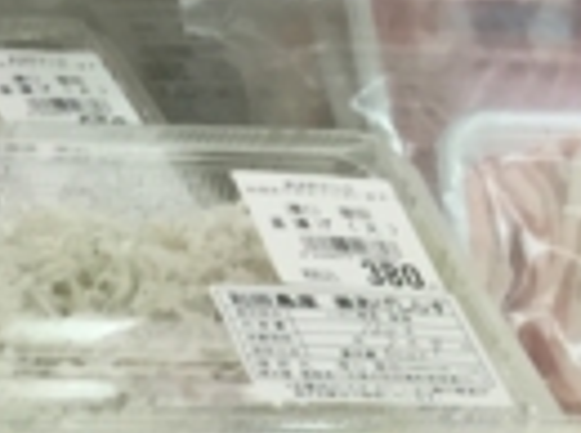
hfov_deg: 9.0
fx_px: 2999
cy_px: 1286
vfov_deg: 7.3
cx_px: -1175
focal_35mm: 179
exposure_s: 1/120
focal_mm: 4.15
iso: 32
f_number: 2.2
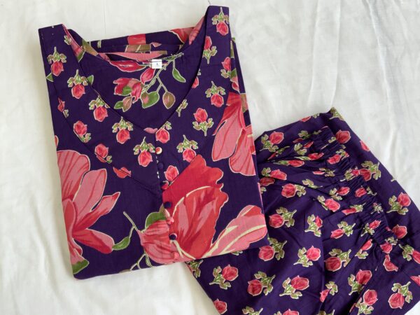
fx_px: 352
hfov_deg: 61.7
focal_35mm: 29
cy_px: 158
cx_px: 210
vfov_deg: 48.2
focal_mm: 3
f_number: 1.8
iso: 16
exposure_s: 1/195
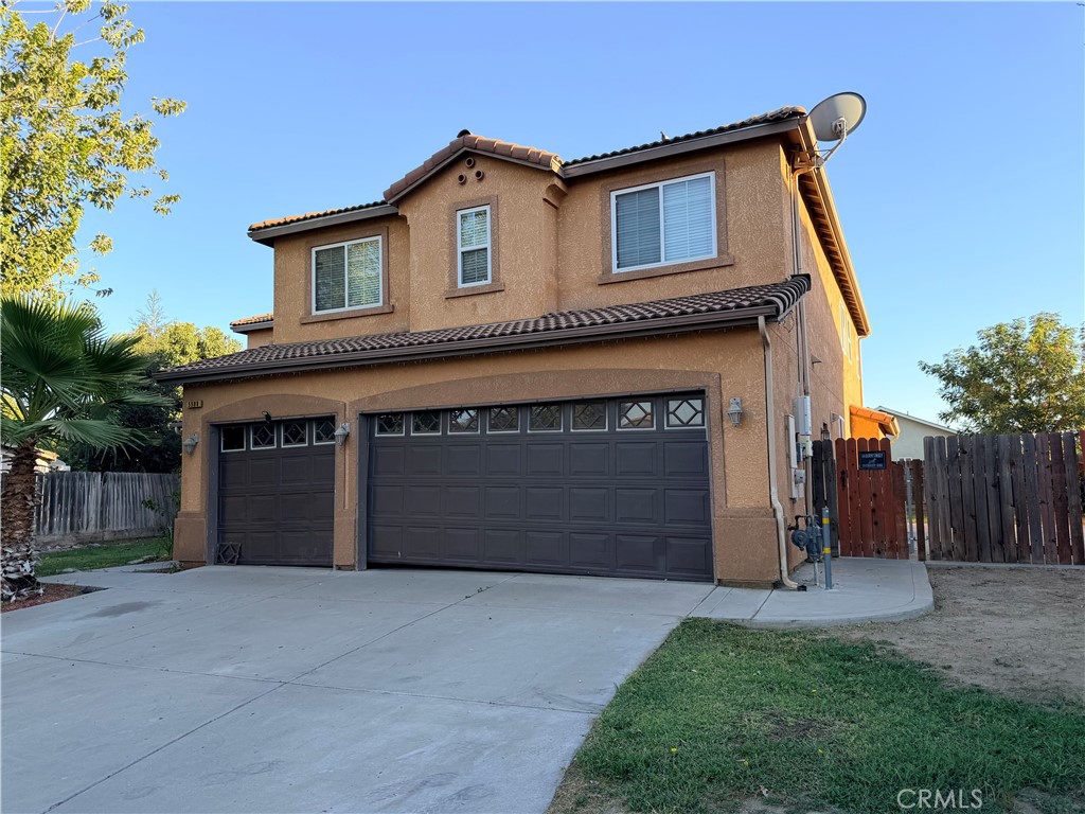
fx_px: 752
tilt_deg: +6.2
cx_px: 542
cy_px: 407
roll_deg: +0.4
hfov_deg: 71.6
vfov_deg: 56.8
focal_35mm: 24
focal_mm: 6.76
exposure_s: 1/1046
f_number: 1.78
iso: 80
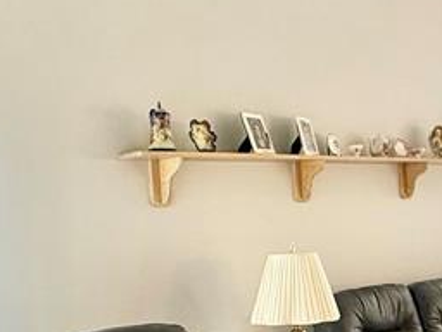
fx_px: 715
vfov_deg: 25.7
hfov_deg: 33.5
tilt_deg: -3.4
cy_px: 256
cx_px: 342
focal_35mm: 56
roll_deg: +2.0
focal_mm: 2.22
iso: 400
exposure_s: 1/120
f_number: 2.2
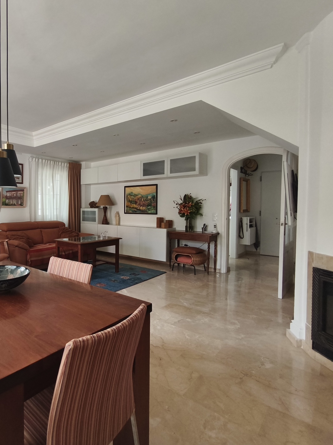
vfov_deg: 79.0
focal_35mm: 21
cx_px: 77
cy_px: 212
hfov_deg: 59.5
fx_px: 269
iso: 80
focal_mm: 1.91
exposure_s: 1/50
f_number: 2.2
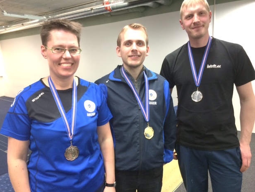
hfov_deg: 58.3
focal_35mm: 31
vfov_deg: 45.5
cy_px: 96
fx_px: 228
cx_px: 129
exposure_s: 1/30
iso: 125
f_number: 2.2
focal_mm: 4.12
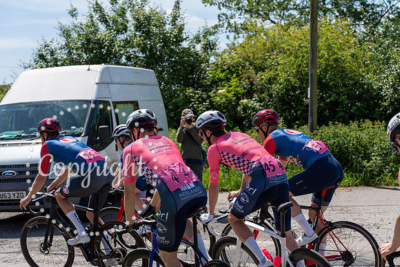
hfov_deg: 28.4
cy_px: 134
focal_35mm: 71
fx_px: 789
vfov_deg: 19.2
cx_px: 200
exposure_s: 1/500
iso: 100
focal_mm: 71
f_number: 5.6
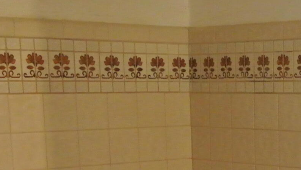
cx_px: 372
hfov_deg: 18.8
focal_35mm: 107
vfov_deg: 10.7
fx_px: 854
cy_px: 299
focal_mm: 10
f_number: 3.5
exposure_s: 1/125
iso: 1600
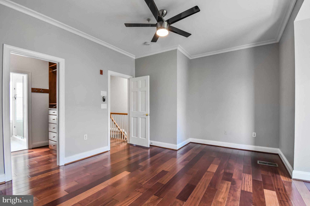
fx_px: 129
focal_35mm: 15
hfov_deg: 100.4
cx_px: 155
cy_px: 103
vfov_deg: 77.3
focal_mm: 10
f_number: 11
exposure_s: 1/2
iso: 200
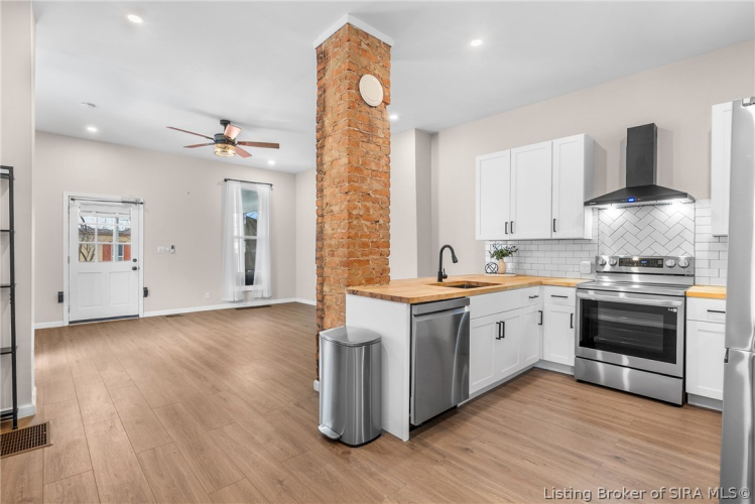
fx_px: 336
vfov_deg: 73.8
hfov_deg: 96.7
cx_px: 378
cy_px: 252
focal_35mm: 16
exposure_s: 1
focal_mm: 16
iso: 400
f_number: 11
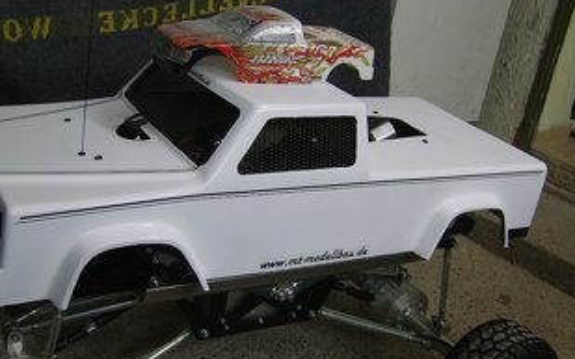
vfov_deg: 26.7
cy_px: 231
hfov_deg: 41.8
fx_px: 752
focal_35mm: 48
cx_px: 283
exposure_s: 1/30
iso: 75
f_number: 2.8
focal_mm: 5.8
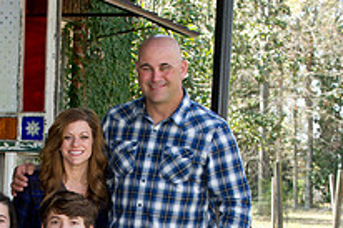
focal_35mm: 153
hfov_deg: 13.4
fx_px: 1457
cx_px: 112
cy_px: 278
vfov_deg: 8.8
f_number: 6.3
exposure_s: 1/125
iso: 400
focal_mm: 70
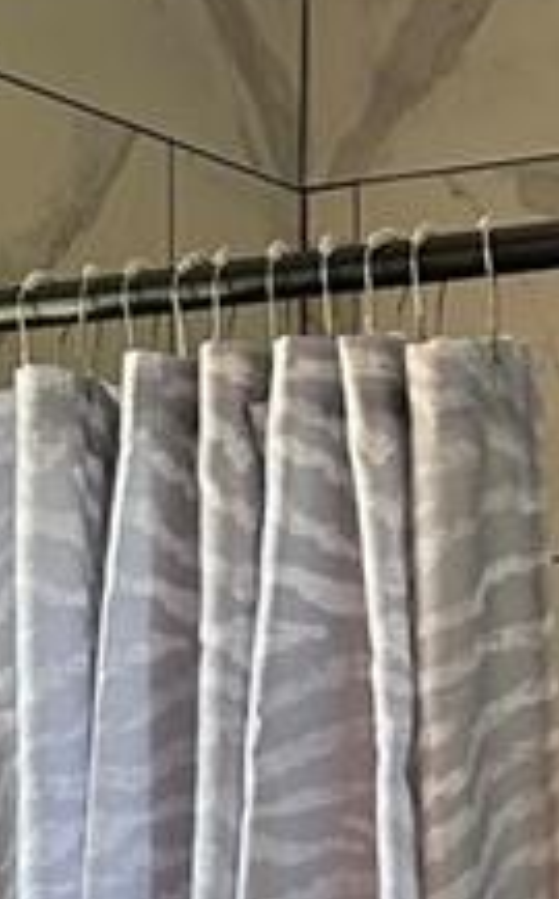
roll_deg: +0.5
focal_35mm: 141
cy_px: 1827
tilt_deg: -14.5
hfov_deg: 9.3
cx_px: 240
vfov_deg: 12.8
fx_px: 3448
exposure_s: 1/120
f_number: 1.78
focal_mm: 6.86
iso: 160
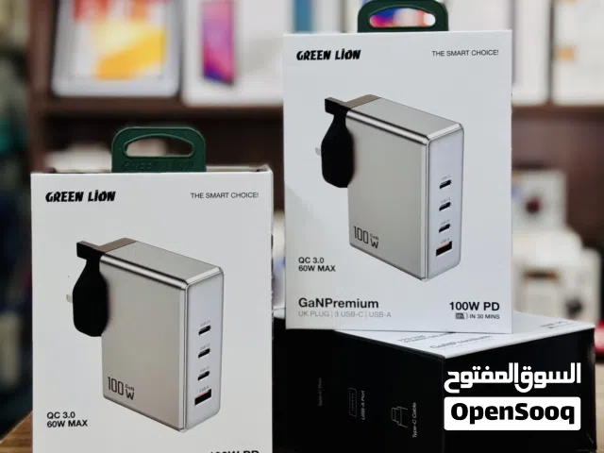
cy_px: 226
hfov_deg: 39.7
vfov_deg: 30.3
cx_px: 302
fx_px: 838
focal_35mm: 48
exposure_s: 1/126
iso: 50
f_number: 1.78
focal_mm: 6.76
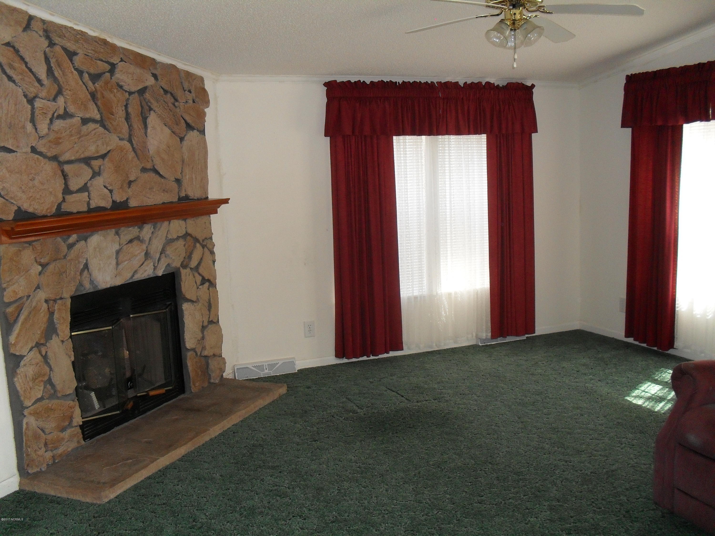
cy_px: 268
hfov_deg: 52.6
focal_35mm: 35
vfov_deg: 40.7
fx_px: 723
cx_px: 358
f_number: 3.2
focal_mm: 6.3
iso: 200
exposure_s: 1/45
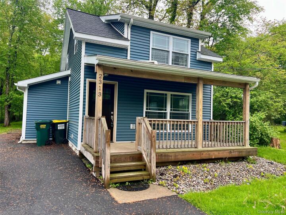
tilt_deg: +2.1
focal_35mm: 26
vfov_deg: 53.1
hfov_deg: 67.3
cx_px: 143
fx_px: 215
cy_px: 108
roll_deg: -2.1
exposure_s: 1/705
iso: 50
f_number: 1.5
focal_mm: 5.7
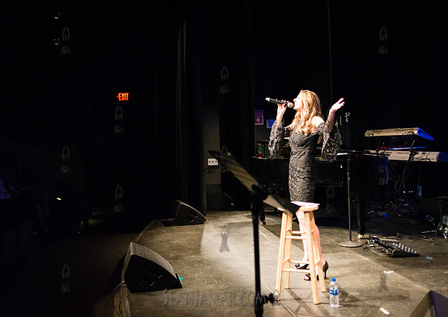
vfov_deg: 35.6
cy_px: 148
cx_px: 222
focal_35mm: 39
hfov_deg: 48.8
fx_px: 494
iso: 4000
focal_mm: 35
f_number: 2.5
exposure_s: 1/400
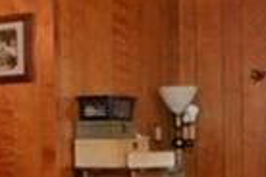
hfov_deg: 18.2
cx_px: -91
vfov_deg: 13.1
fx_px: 768
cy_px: 128
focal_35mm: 104
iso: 400
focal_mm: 14
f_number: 4
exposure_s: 1/60
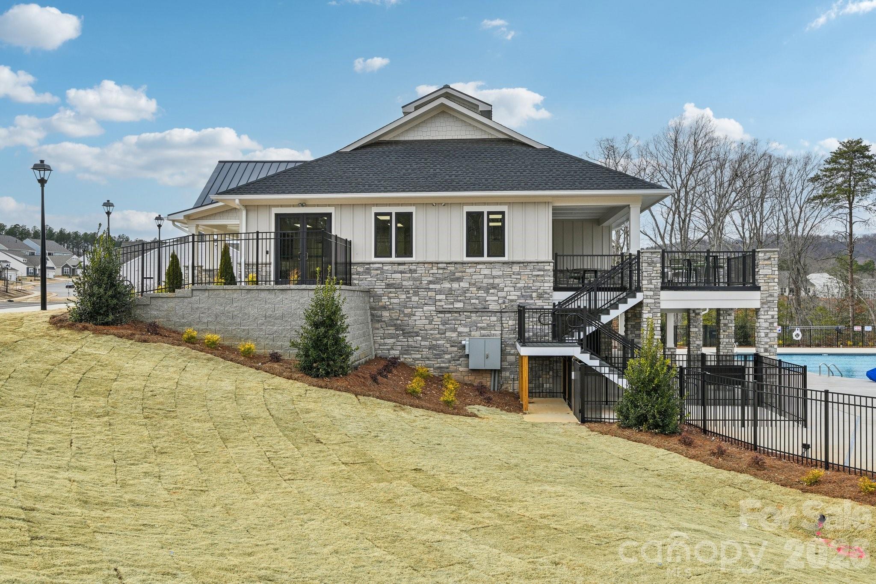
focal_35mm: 30
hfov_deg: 61.9
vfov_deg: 43.6
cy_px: 292
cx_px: 438
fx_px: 730
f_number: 8
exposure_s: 1/80
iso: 64
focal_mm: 20
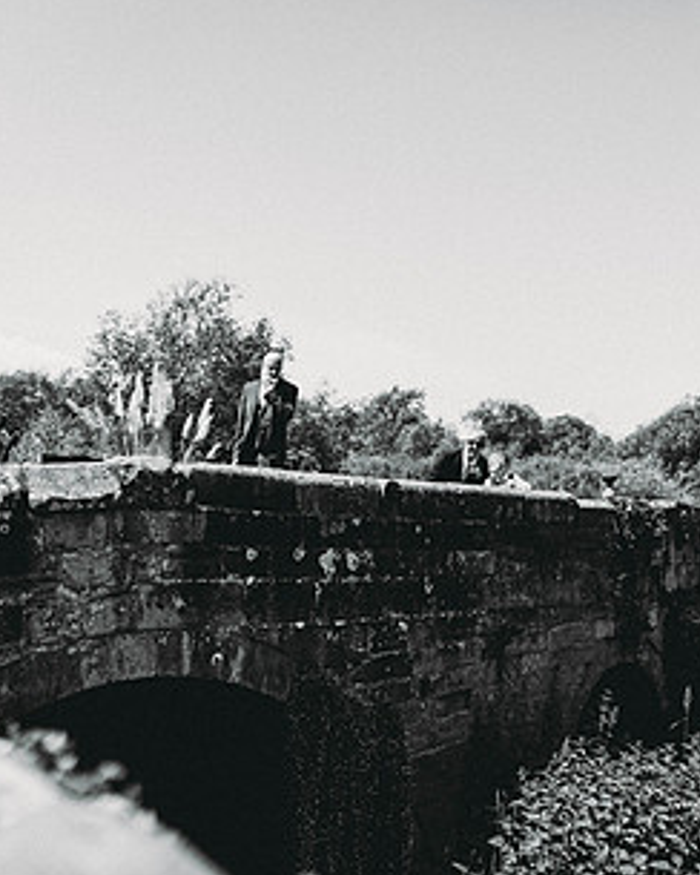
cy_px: 466
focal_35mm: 50
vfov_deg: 37.3
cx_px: 448
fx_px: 1295
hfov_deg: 30.1
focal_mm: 28
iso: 320
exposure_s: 1/6400
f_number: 2.8
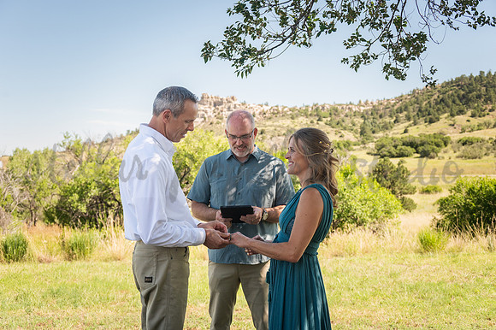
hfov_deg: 44.5
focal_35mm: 44
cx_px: 248
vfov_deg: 30.5
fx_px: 606
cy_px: 165
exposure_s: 1/2000
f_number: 5.3
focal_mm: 44
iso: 1250
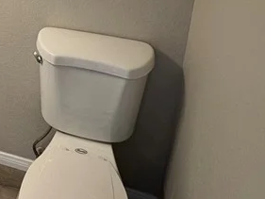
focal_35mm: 51
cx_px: -14
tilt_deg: -19.0
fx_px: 391
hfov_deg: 33.5
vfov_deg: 25.3
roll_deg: +0.3
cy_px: -49
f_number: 2.2
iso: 125
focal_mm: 2.22
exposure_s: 1/120
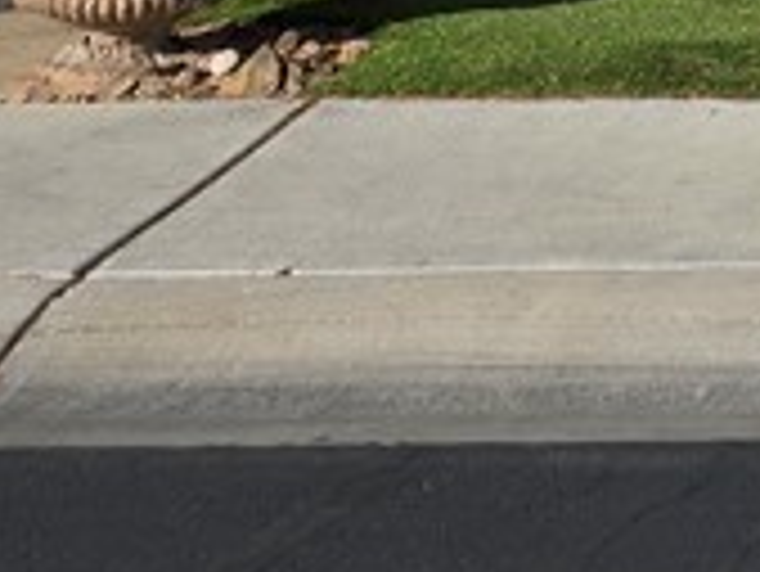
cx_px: 1610
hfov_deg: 12.2
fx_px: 3054
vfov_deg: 9.5
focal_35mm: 139
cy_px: -811
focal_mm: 6.3
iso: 12
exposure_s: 1/1283
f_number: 1.7
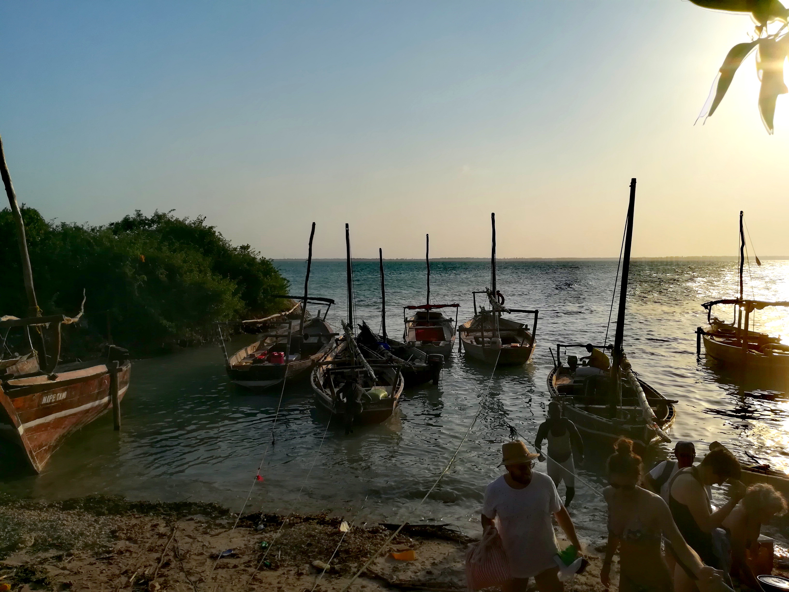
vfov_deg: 53.1
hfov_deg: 67.3
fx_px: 593
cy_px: 296
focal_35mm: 26
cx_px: 394
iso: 50
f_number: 2.2
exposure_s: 1/2146
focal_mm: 3.83
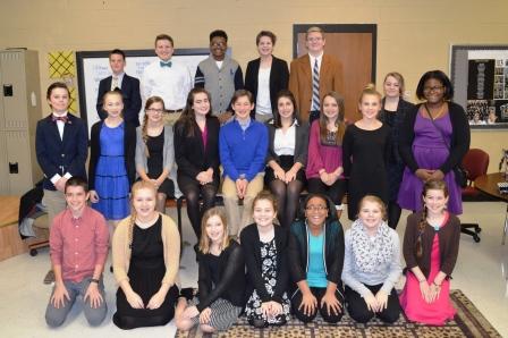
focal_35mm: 30
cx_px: 254
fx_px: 423
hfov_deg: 62.0
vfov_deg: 43.5
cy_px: 169
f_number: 3.8
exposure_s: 1/60
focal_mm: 20
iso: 400
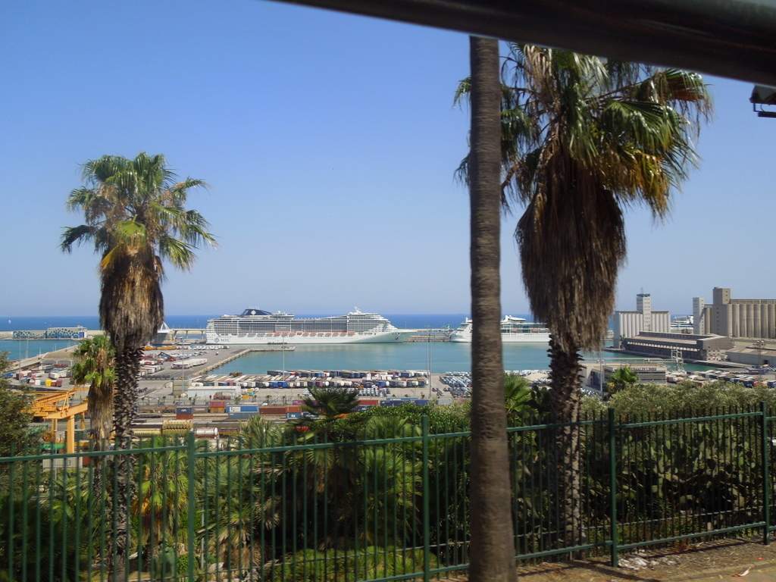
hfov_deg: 69.4
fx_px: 560
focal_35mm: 25
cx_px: 388
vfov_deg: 54.9
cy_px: 291
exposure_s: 1/400
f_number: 6.6
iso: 100
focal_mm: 4.5
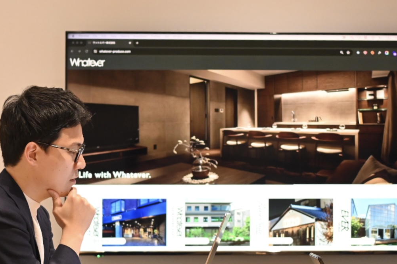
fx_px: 959
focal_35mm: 87
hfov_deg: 23.3
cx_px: 240
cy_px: 163
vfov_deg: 15.7
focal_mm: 40
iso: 2000
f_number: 2.8
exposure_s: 1/125
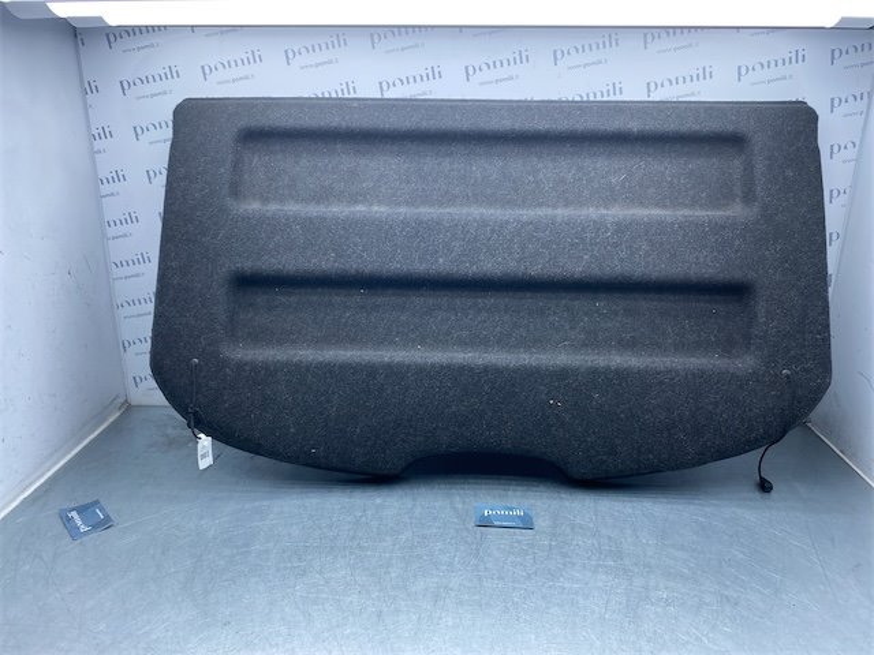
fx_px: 656
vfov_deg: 53.1
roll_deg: -0.8
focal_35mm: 26
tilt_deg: -21.1
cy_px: 328
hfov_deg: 67.3
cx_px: 437
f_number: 1.8
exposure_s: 1/312
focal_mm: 4.25
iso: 32
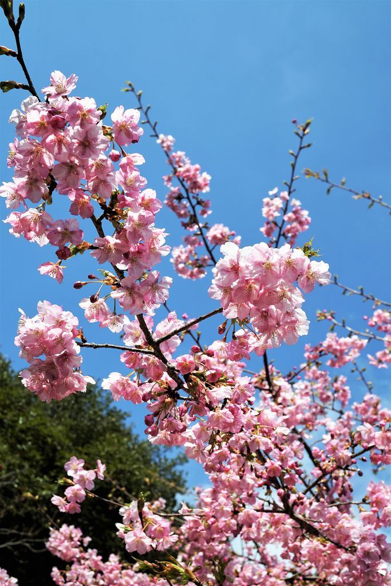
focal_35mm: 45
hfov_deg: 29.9
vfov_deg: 43.6
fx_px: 733
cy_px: 293
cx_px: 196
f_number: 9
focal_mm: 30
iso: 100
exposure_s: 1/400
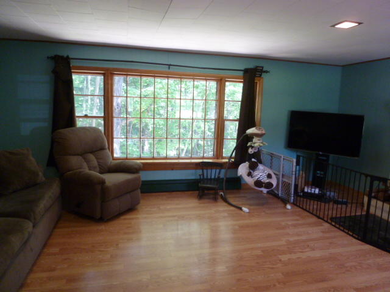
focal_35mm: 24
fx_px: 270
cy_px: 146
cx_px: 195
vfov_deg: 56.8
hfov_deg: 71.6
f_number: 3.3
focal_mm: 4.3
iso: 400
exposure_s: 1/25
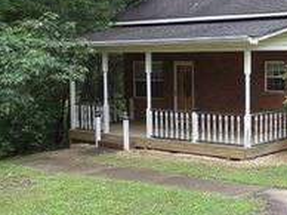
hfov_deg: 28.2
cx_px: 321
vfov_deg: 23.6
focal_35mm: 62
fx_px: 513
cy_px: 90
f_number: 3.2
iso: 100
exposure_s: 1/69
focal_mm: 4.3
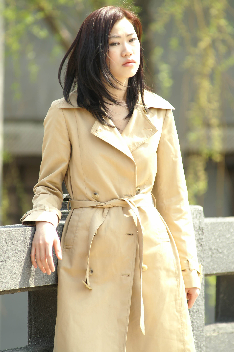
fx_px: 3008
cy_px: 177
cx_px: 119
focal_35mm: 308
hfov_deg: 4.5
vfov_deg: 6.7
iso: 200
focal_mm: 200
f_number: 4
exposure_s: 1/640
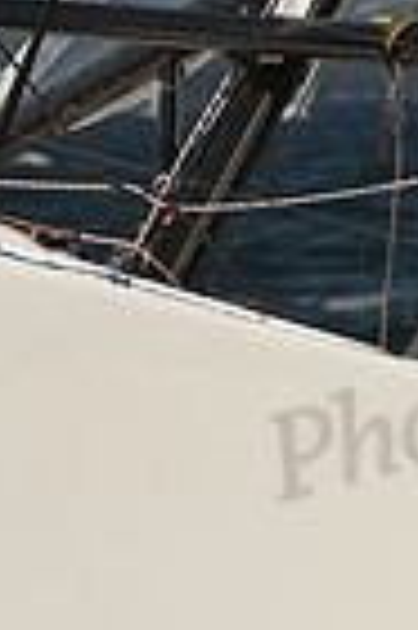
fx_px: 17336
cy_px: 214
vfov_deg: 2.1
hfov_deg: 1.4
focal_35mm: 993
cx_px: 40
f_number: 8
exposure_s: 1/1000
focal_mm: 240
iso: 250
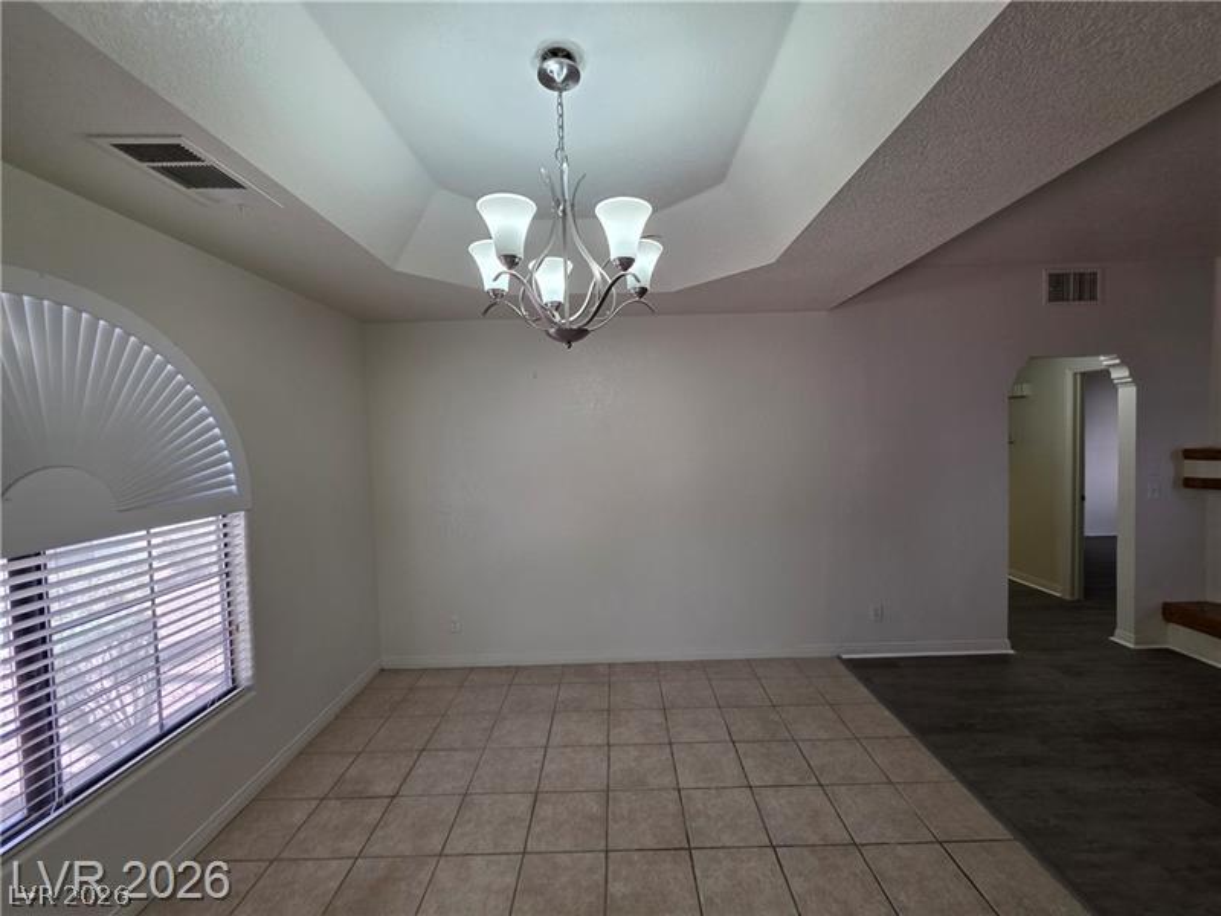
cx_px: 610
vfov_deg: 89.9
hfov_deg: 106.2
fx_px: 459
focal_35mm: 13
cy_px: 458
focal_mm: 2.2
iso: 125
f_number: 1.9
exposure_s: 1/120
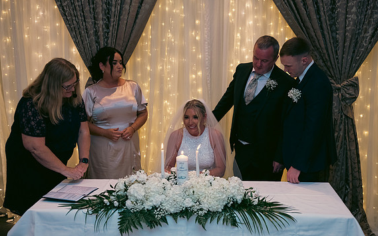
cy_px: 127
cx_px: 191
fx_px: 515
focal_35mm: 50
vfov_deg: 25.8
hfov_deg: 40.3
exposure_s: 1/160
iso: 800
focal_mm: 48
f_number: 3.5
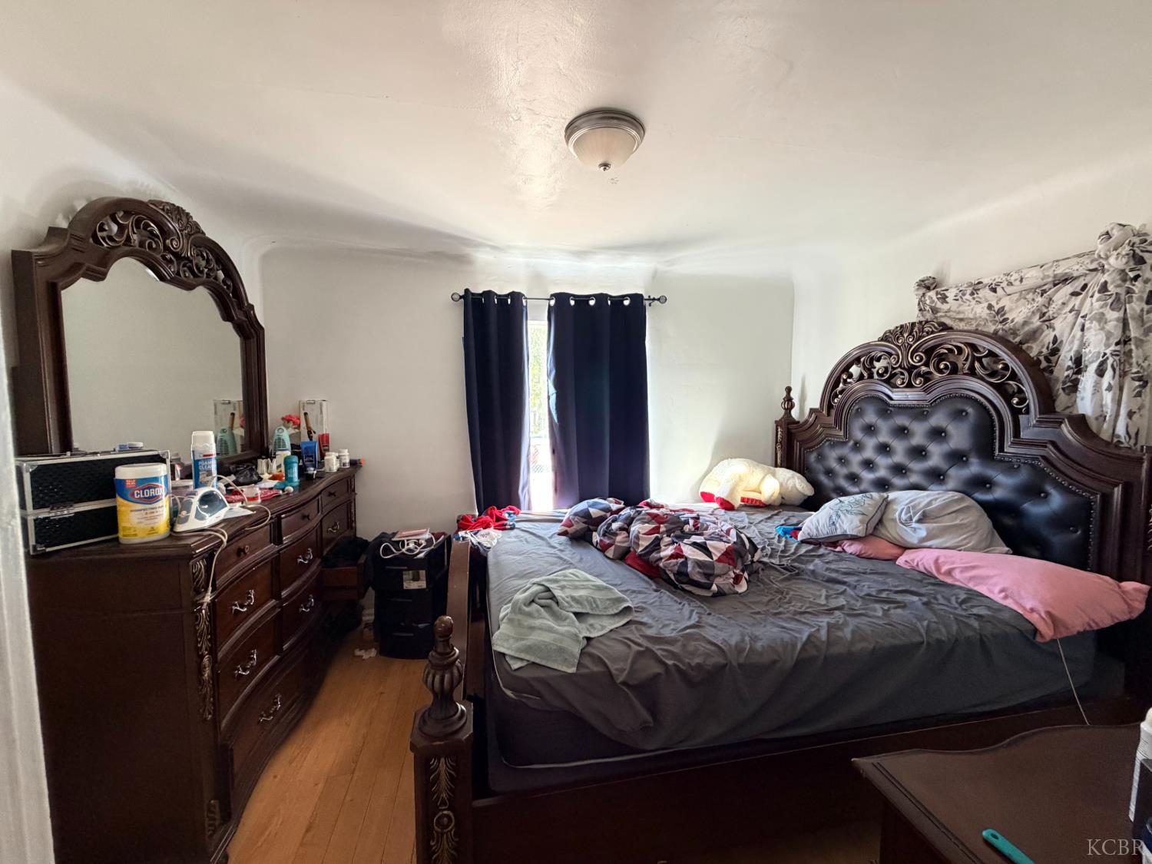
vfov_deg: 85.7
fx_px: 466
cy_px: 432
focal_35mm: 14
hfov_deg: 102.1
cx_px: 576
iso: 400
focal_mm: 2.22
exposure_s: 1/60
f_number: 2.2
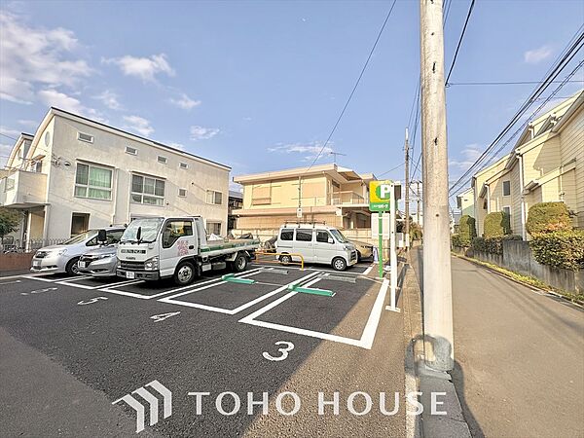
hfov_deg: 102.1
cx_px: 292
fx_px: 236
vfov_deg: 85.7
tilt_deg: +4.2
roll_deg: -0.1
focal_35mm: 14
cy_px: 219
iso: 50
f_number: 2.2
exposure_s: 1/1880
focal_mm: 2.22
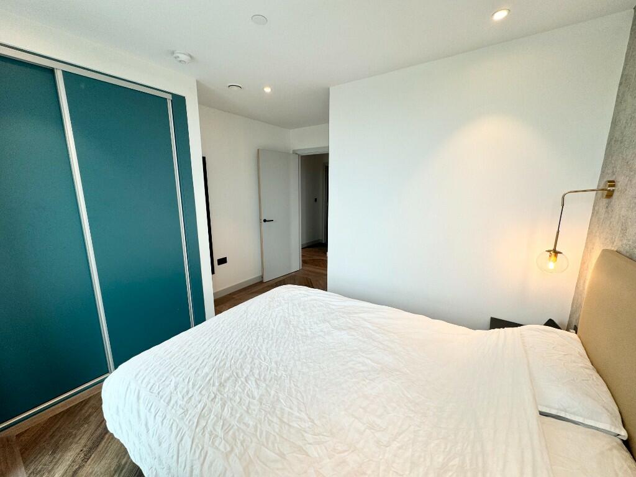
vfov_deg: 85.7
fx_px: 257
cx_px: 318
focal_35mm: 14
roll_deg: -0.2
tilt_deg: -10.9
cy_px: 238
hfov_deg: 102.1
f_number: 2.2
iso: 64
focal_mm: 2.22
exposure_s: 1/100
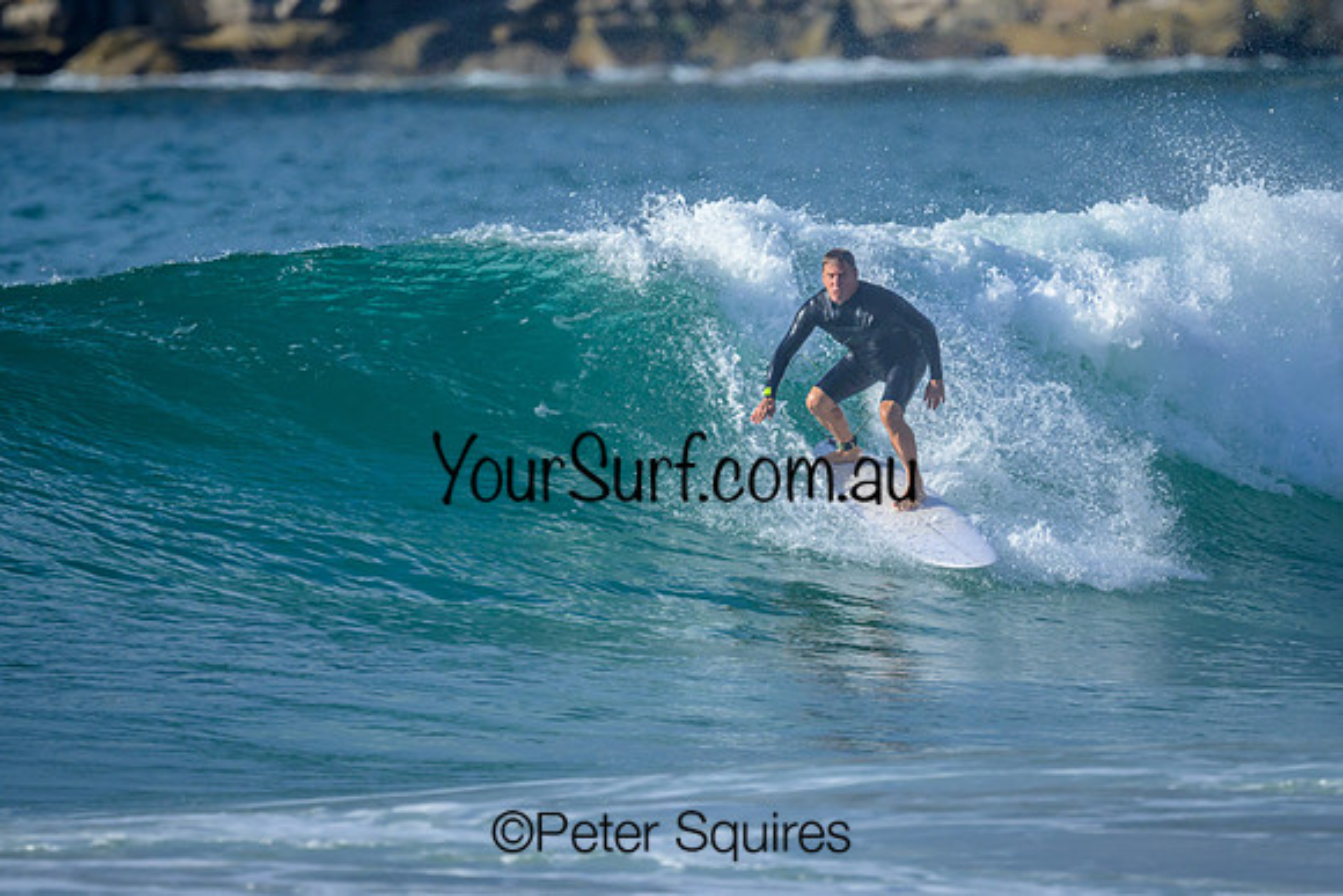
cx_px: 663
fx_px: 40789
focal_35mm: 1093
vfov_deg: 1.3
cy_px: 420
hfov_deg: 1.9
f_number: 6.3
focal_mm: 800
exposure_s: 1/4000
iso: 900
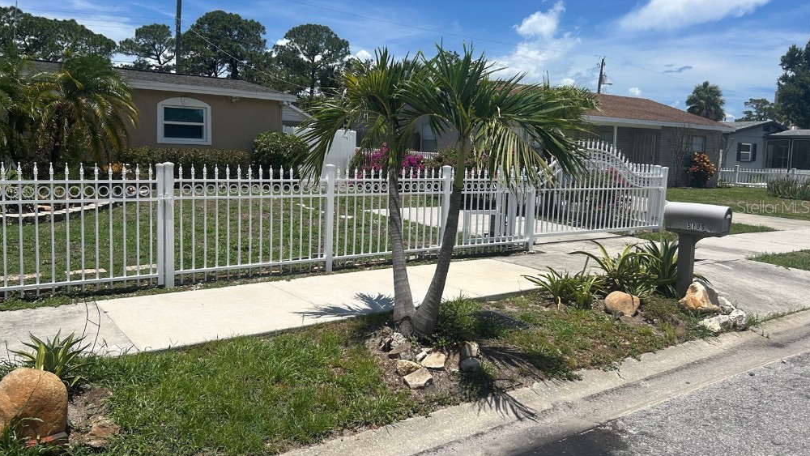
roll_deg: -1.5
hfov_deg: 66.1
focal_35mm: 29
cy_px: 207
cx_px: 399
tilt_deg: -4.9
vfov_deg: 40.2
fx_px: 623
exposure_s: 1/5882
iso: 50
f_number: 1.5
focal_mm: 5.7
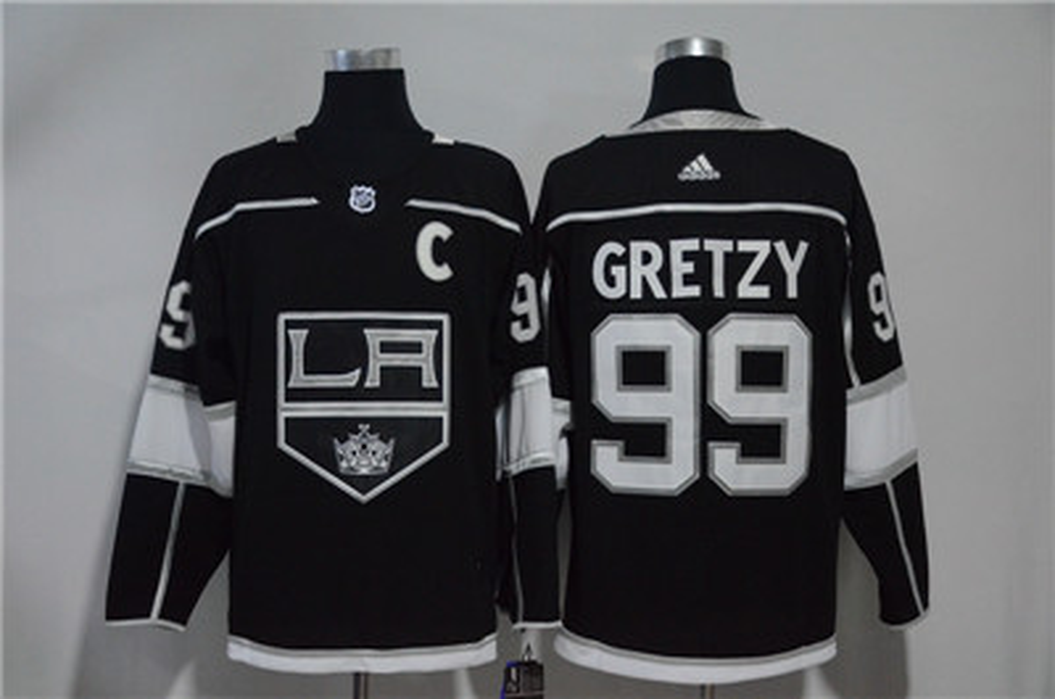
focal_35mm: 63
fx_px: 1843
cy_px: 350
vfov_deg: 21.5
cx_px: 528
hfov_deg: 32.0
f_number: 4.5
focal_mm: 42
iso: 4000
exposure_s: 1/80
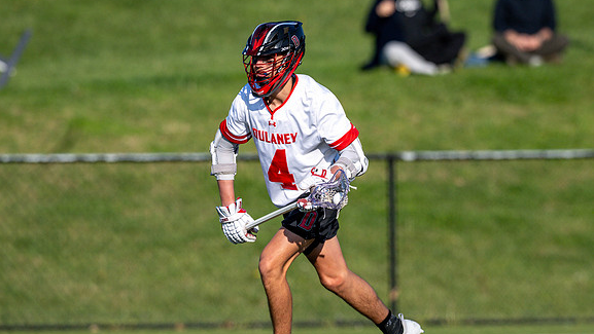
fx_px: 10084
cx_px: 320
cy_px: 167
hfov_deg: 3.4
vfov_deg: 1.9
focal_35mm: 640
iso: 400
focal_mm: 400
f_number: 4
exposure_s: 1/4000
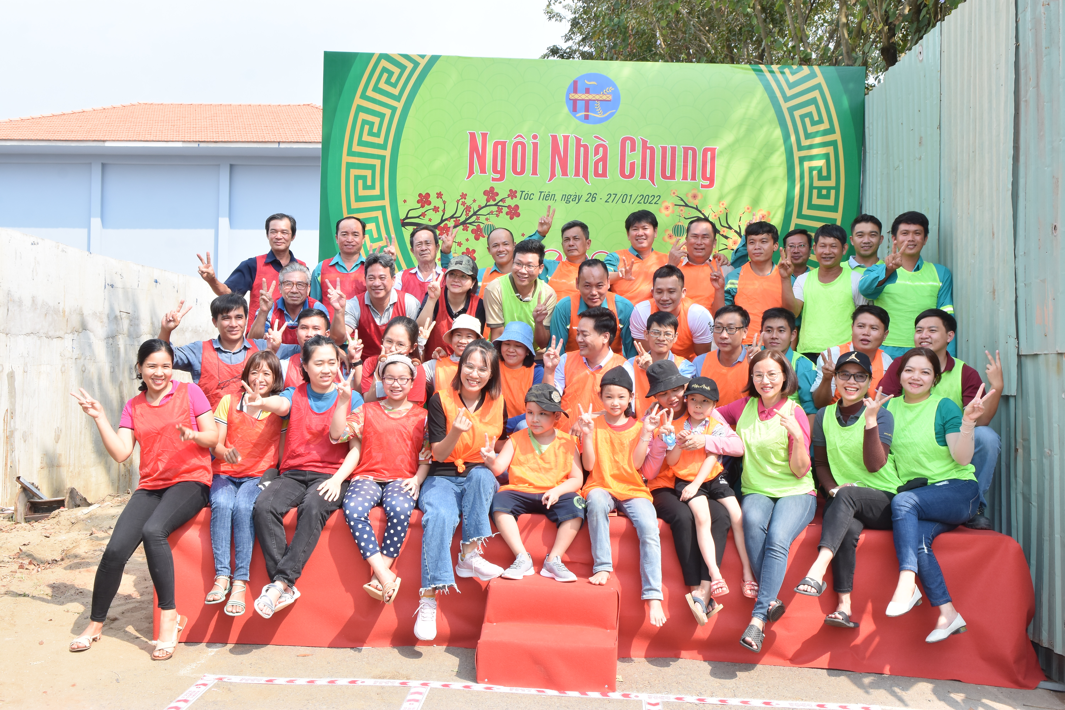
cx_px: 532
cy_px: 355
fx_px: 1021
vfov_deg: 38.4
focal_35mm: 34
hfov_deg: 55.1
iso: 320
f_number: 8
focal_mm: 23
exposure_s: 1/200
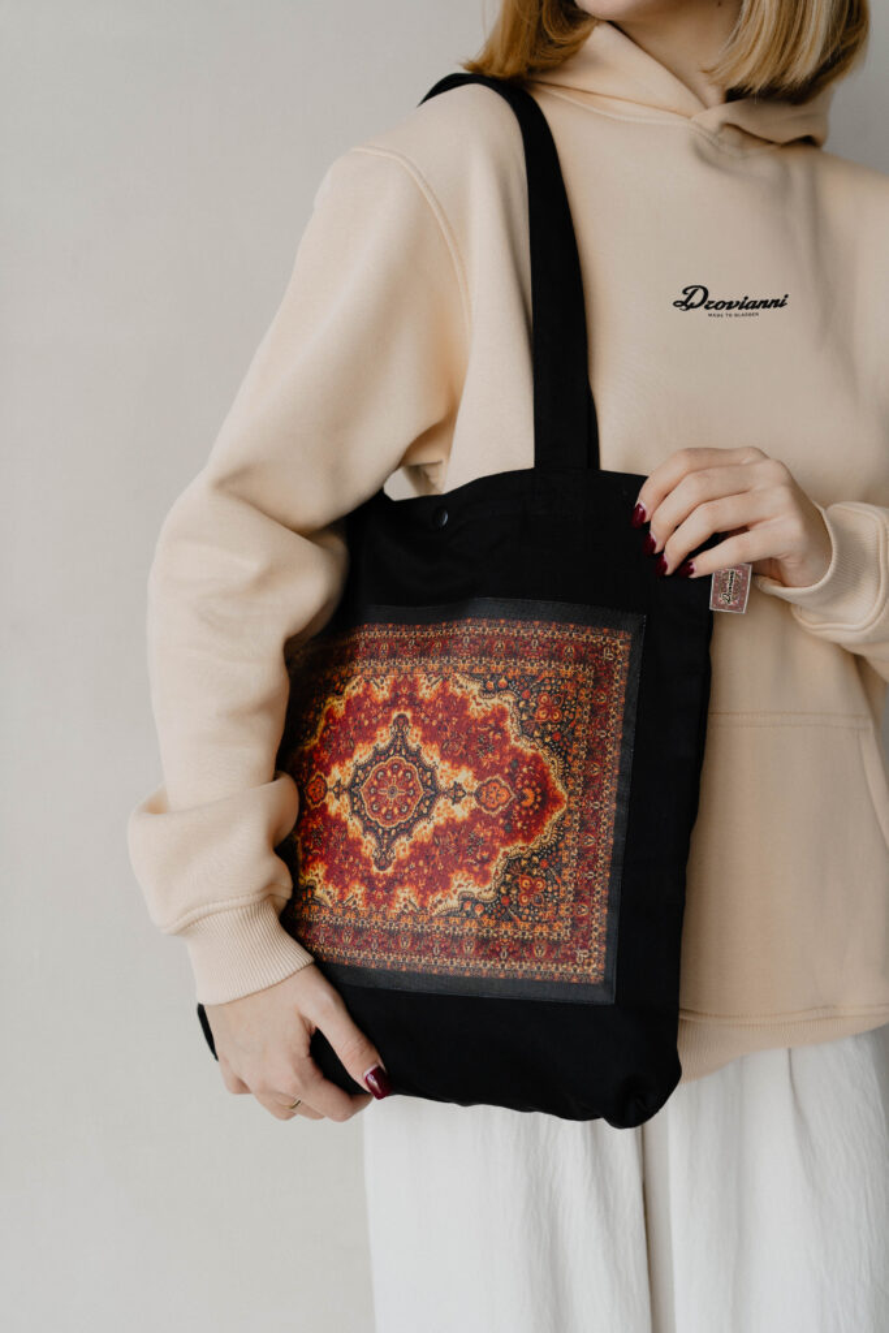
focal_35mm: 50
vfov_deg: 39.6
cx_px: 444
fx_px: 1851
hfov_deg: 27.0
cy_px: 666
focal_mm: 50
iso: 400
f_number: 2.5
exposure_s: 1/250
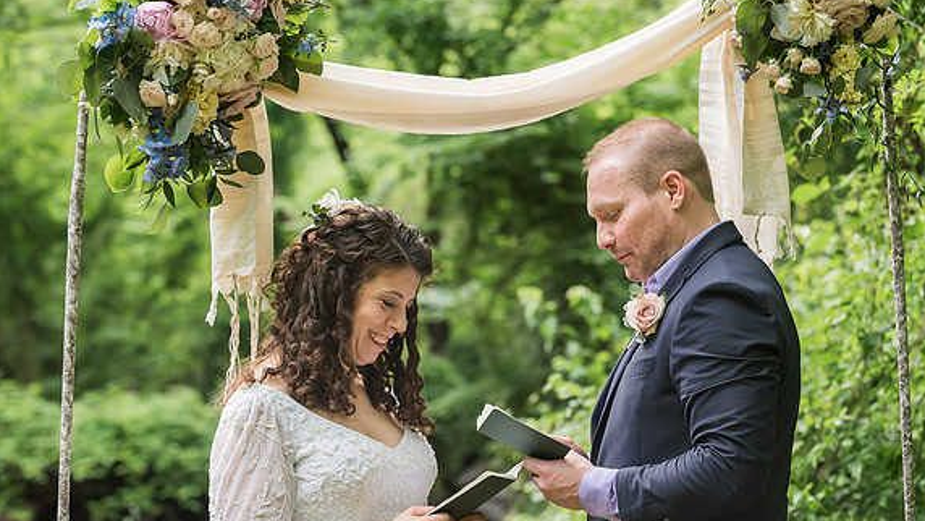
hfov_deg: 26.8
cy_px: 288
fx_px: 1938
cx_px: 466
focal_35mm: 79
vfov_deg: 15.3
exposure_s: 1/400
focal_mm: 70
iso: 500
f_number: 3.5
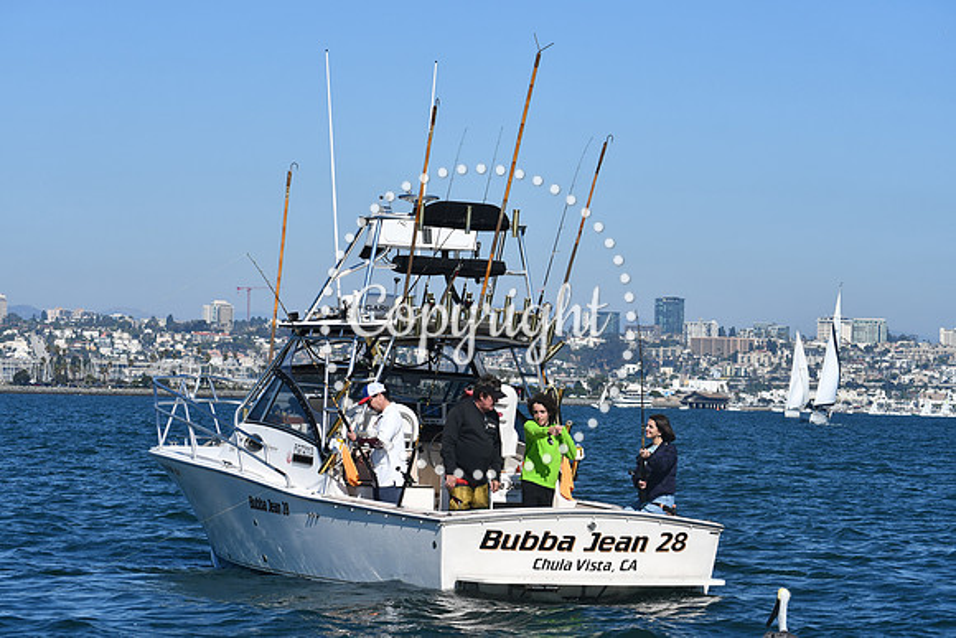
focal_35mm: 129
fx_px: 3426
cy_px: 319
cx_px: 478
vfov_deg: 10.6
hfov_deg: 15.9
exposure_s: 1/400
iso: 100
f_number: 10
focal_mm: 86
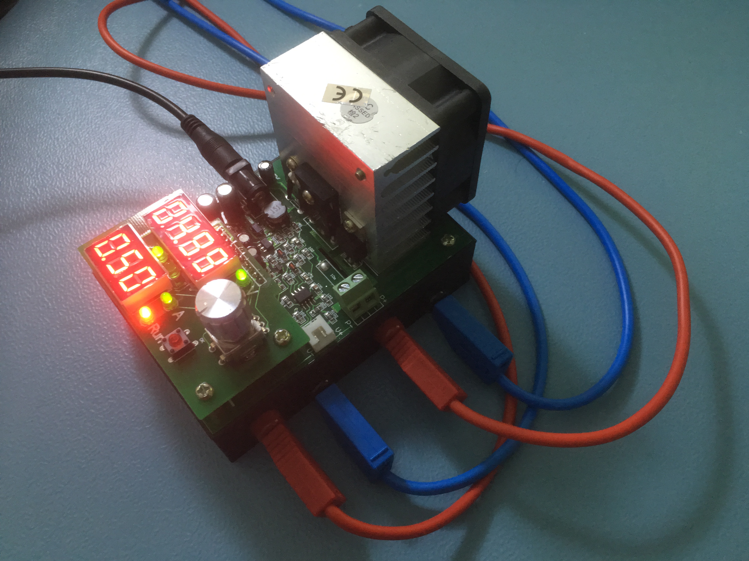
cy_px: 280
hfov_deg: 61.7
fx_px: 627
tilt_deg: -60.9
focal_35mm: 29
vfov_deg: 48.2
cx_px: 374
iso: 200
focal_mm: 4.15
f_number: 2.2
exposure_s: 1/20
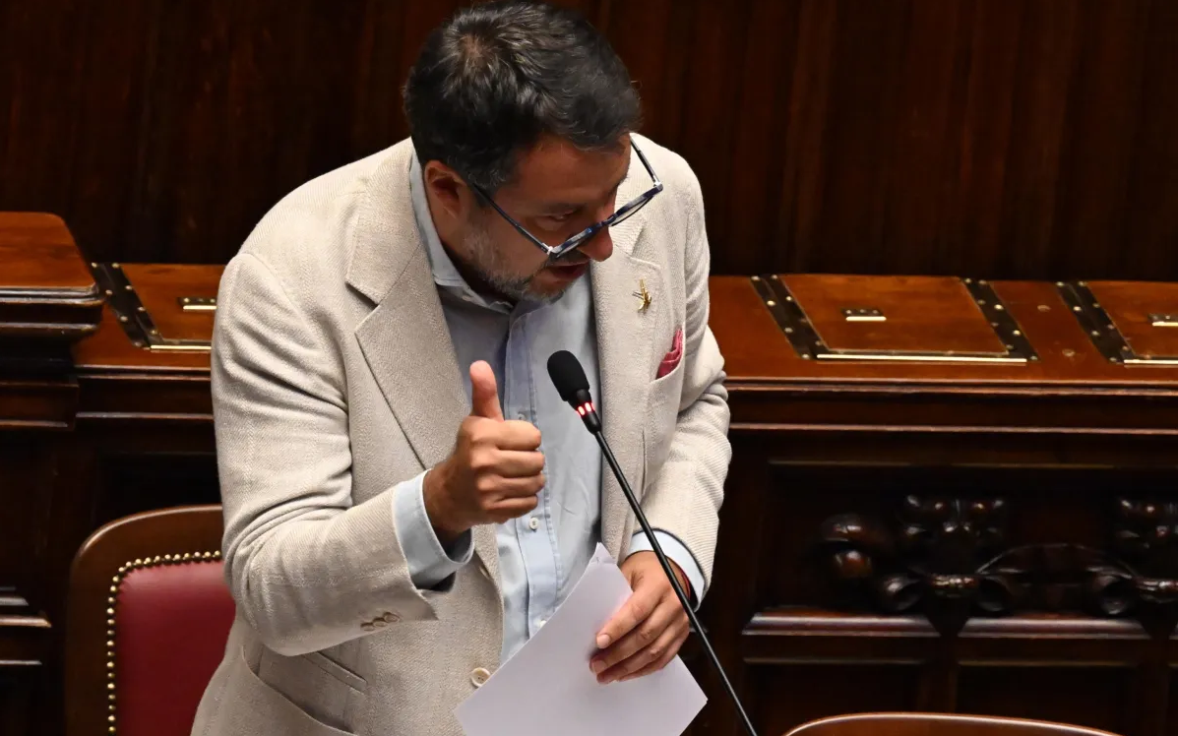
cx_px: 589
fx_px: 19679
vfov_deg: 2.1
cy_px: 344
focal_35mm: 613
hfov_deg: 3.4
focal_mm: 400
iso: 6400
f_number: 5.6
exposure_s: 1/160
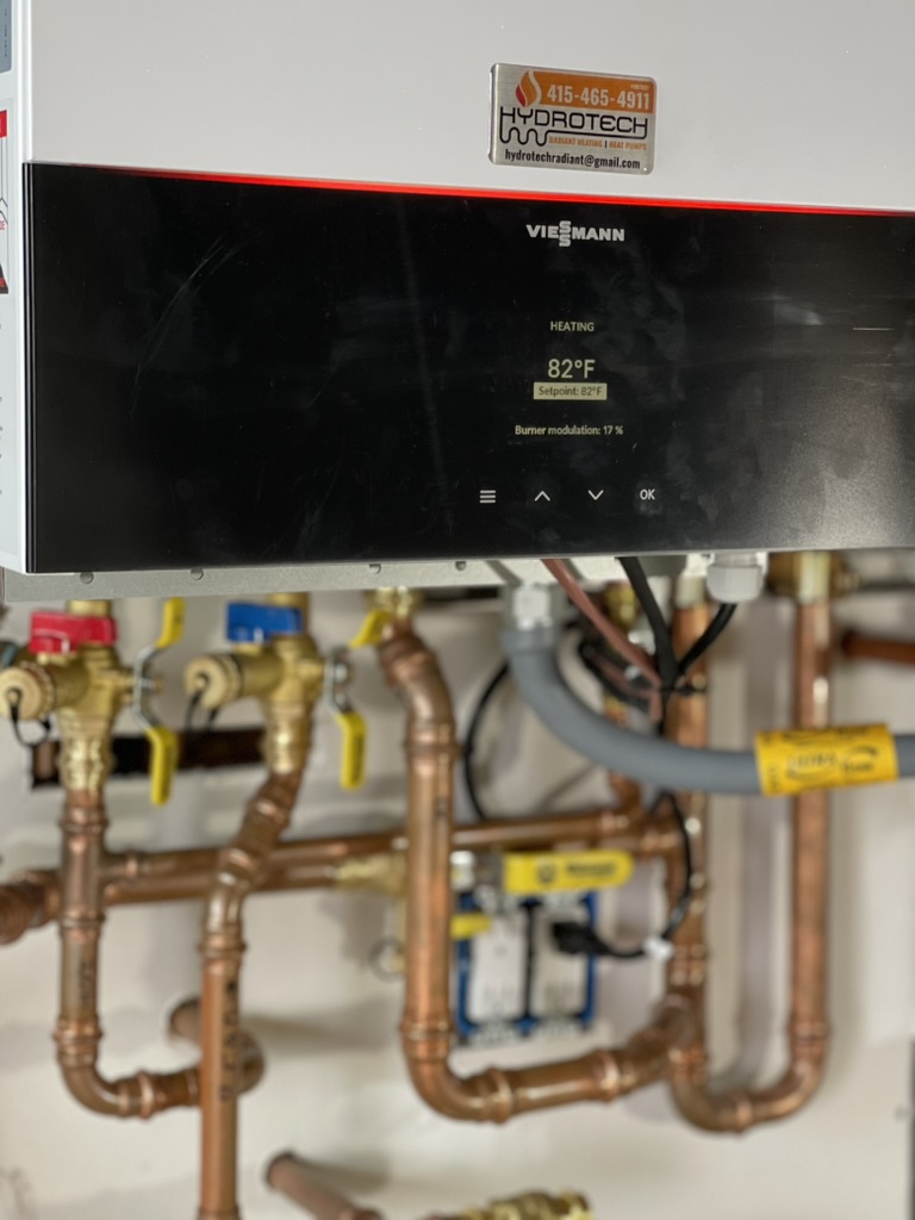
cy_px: 610
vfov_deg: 30.3
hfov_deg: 22.9
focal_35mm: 64
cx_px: 458
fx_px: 2256
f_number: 2.2
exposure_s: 1/72
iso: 250
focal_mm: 7.5
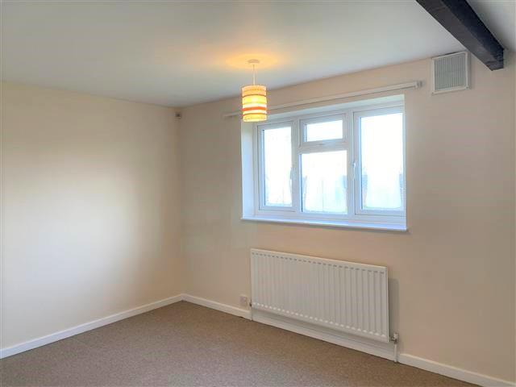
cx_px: 258
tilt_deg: -2.3
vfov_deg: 53.1
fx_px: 388
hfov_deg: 67.3
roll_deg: +1.6
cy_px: 194
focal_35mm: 26
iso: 125
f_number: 1.8
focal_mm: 4.25
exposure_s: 1/100
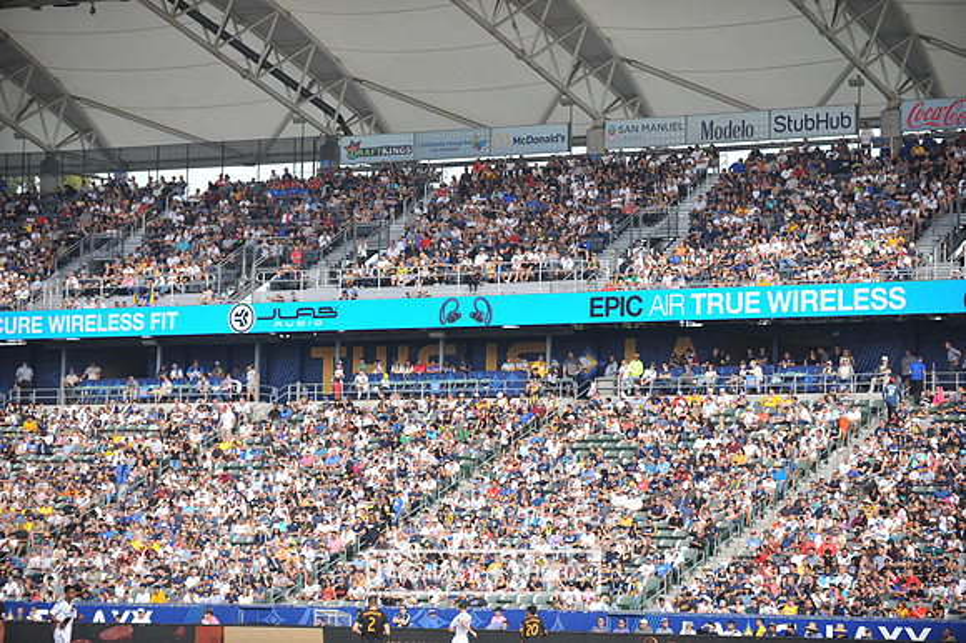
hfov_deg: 16.4
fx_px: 3352
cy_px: 322
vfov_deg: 11.0
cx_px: 483
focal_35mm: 125
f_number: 3.2
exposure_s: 1/1250
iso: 250
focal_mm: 125
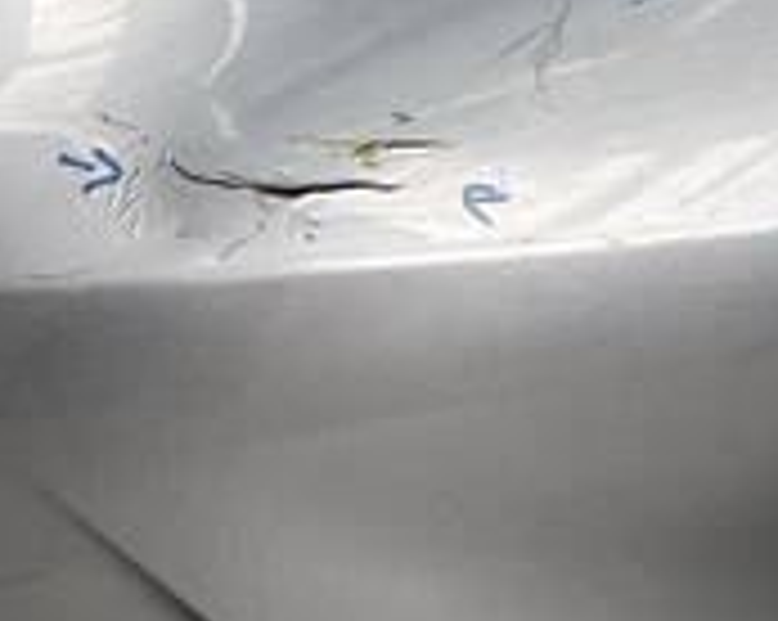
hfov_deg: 11.4
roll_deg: -1.2
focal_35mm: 165
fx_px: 3795
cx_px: -220
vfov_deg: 9.3
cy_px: 104
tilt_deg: -8.2
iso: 16
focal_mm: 3
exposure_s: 1/190
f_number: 1.8
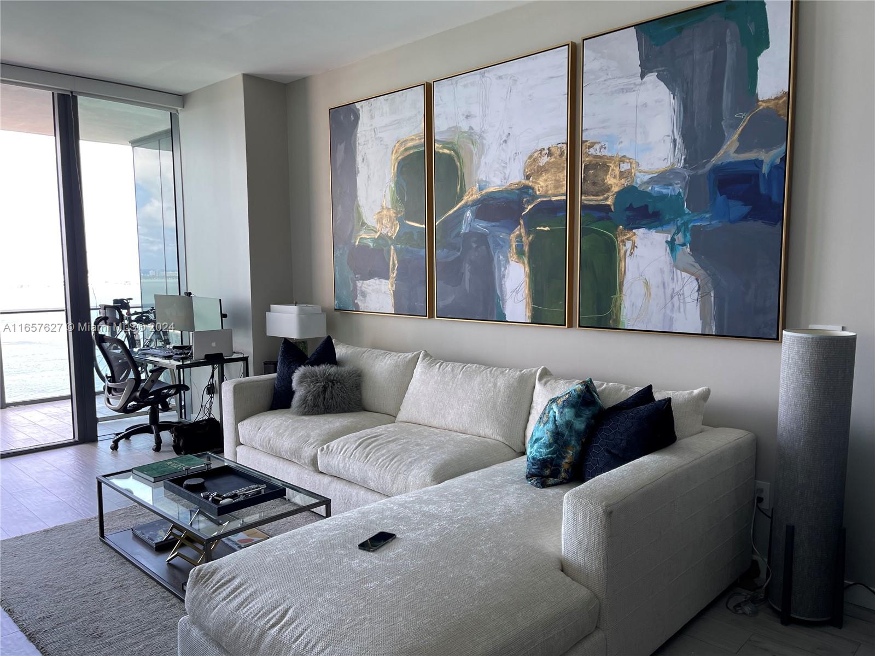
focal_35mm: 26
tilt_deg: -6.0
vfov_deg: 53.1
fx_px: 657
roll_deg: +0.5
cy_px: 328
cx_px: 438
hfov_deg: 67.3
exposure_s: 1/121
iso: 50
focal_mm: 5.1
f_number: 1.6
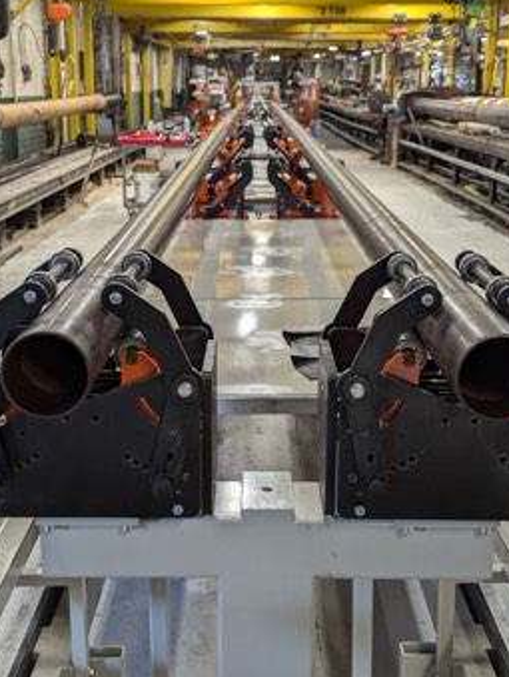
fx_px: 998
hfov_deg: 28.6
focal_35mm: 51
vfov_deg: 37.5
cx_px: 262
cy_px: 339
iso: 117
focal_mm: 6.81
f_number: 1.85
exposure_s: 1/40
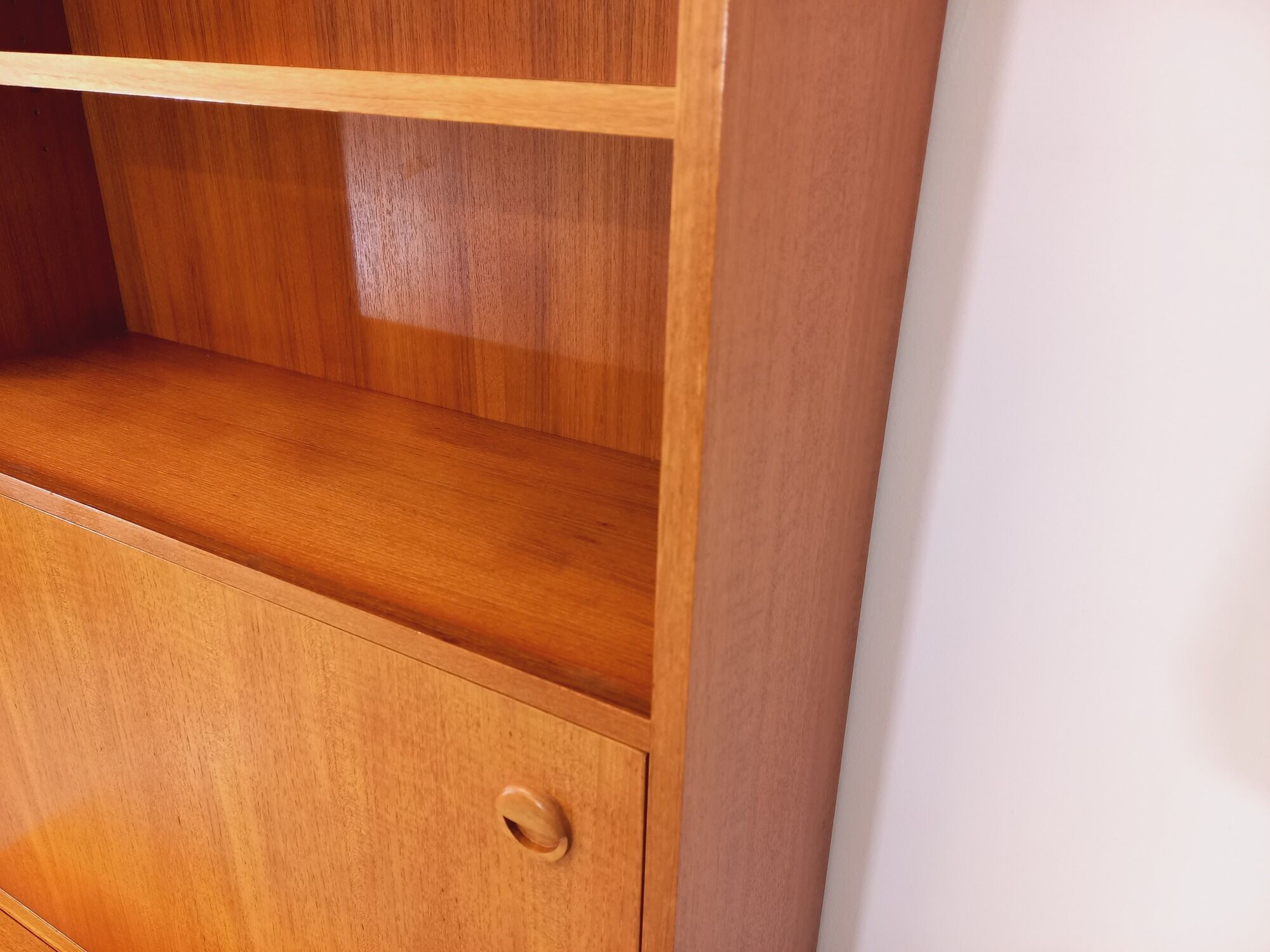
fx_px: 917
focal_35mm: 25
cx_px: 635
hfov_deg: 69.4
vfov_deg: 54.9
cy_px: 476
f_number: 1.8
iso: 320
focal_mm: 4.65
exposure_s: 1/49
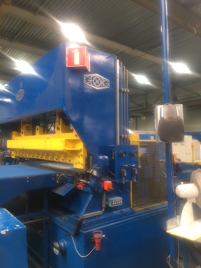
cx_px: 100
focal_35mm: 29
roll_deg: -0.3
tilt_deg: +4.2
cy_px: 134
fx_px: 225
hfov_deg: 48.2
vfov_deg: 61.7
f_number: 2.2
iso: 40
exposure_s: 1/17
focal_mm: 4.15
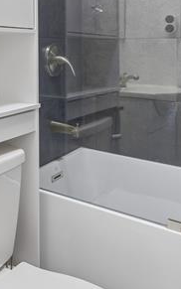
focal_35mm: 43
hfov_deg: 27.6
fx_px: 339
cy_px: 58
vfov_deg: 44.0
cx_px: -12
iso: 160
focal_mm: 8
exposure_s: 1/9
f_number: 5.6
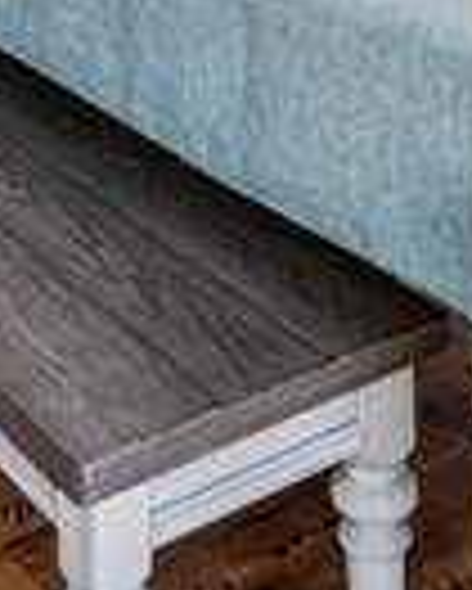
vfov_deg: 17.3
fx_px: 1575
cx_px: 207
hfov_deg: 17.0
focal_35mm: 90
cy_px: -468
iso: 100
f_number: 13
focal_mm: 16.8
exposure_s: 1/5
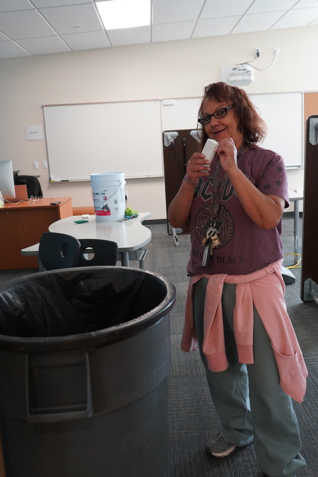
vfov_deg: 55.8
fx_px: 451
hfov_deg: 38.9
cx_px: 164
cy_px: 222
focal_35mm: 34
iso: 5000
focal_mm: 29
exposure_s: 1/160
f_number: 4
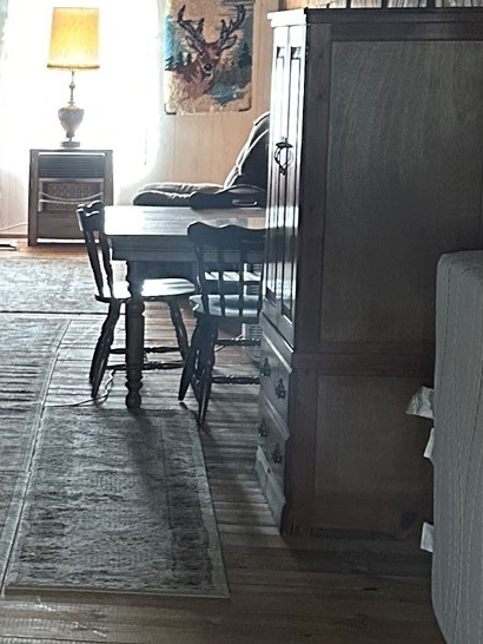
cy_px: 284
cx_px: -90
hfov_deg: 15.8
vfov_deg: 21.8
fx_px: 1673
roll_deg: -0.3
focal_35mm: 90
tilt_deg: -7.6
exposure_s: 1/30
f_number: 1.78
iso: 1000
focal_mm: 6.86
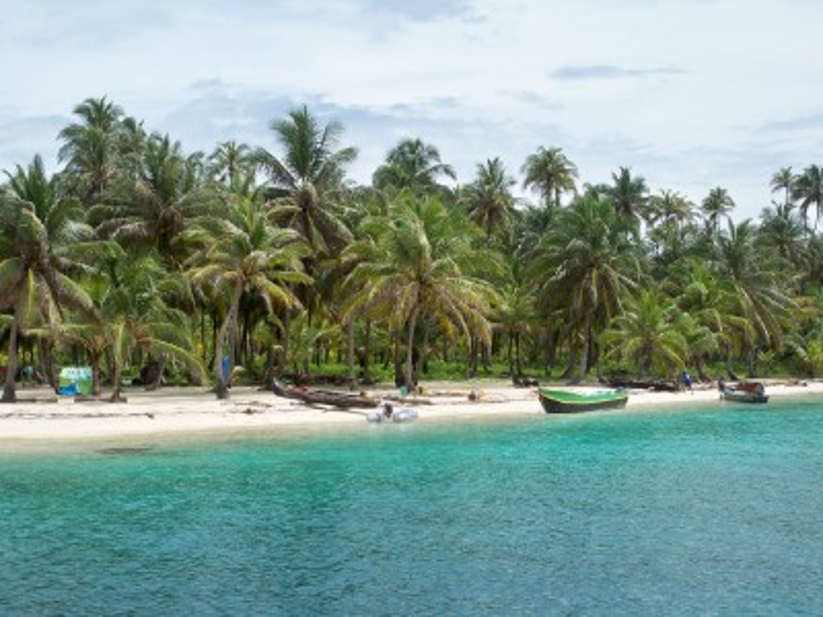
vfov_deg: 26.6
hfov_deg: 34.9
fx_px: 1308
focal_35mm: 55
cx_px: 412
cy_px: 308
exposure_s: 1/640
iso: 64
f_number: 4
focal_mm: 9.7
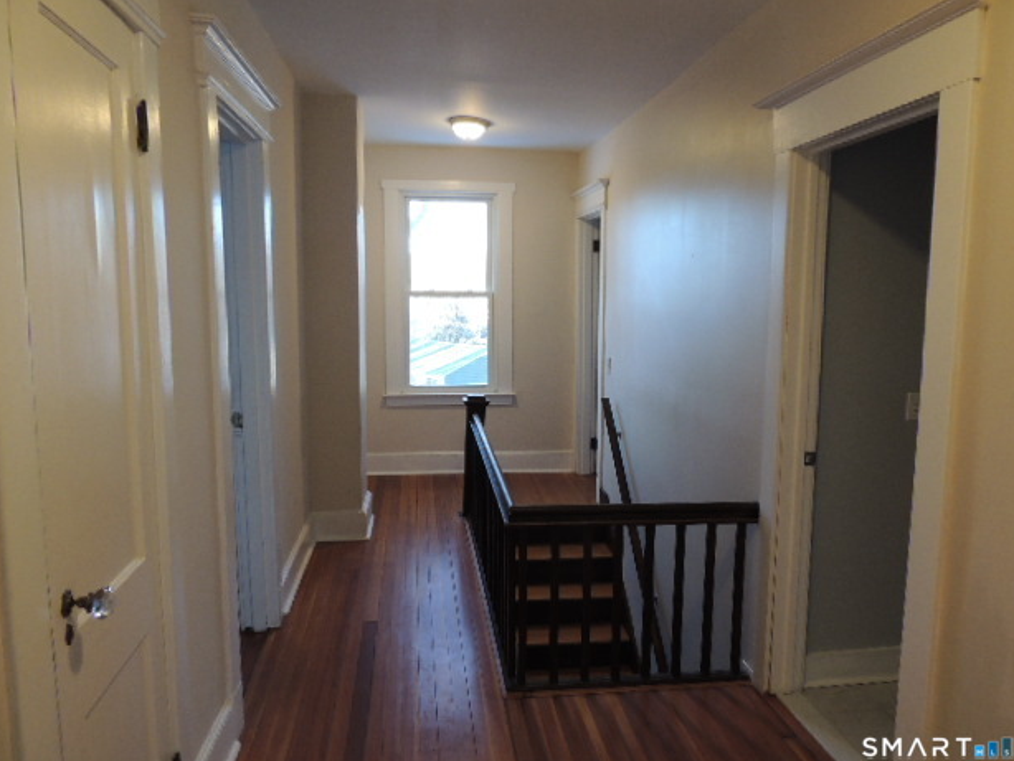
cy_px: 395
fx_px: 733
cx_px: 517
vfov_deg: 54.9
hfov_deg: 69.4
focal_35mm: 25
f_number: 3
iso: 200
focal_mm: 4.3
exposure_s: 1/30
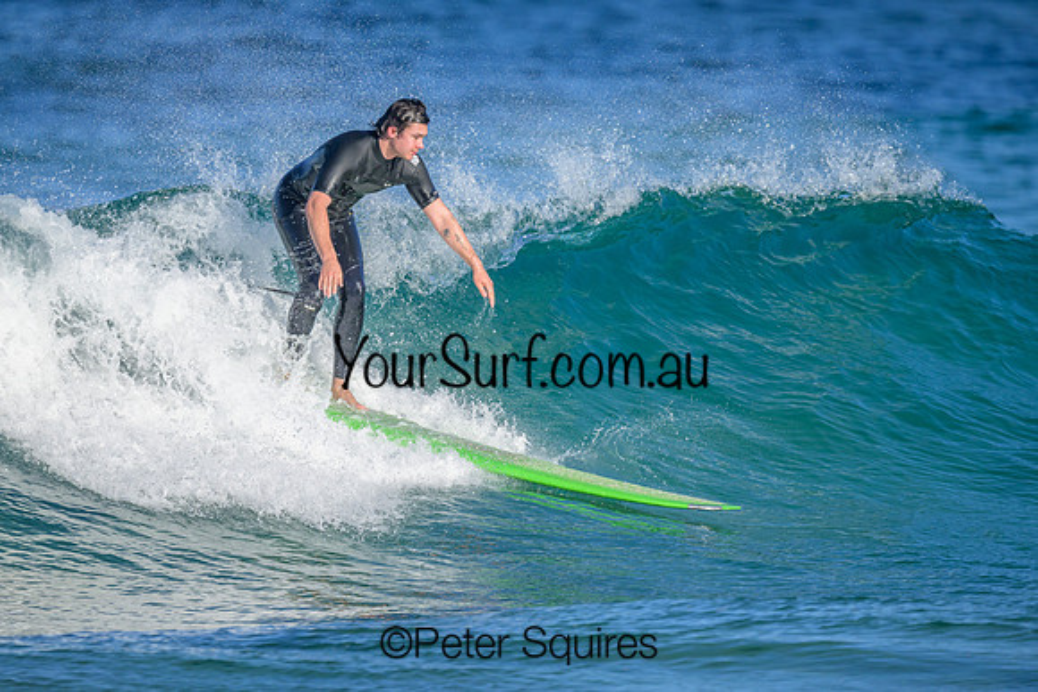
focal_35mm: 878
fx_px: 25313
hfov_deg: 2.3
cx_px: 495
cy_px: 363
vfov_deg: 1.6
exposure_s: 1/2000
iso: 400
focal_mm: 800
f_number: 6.3
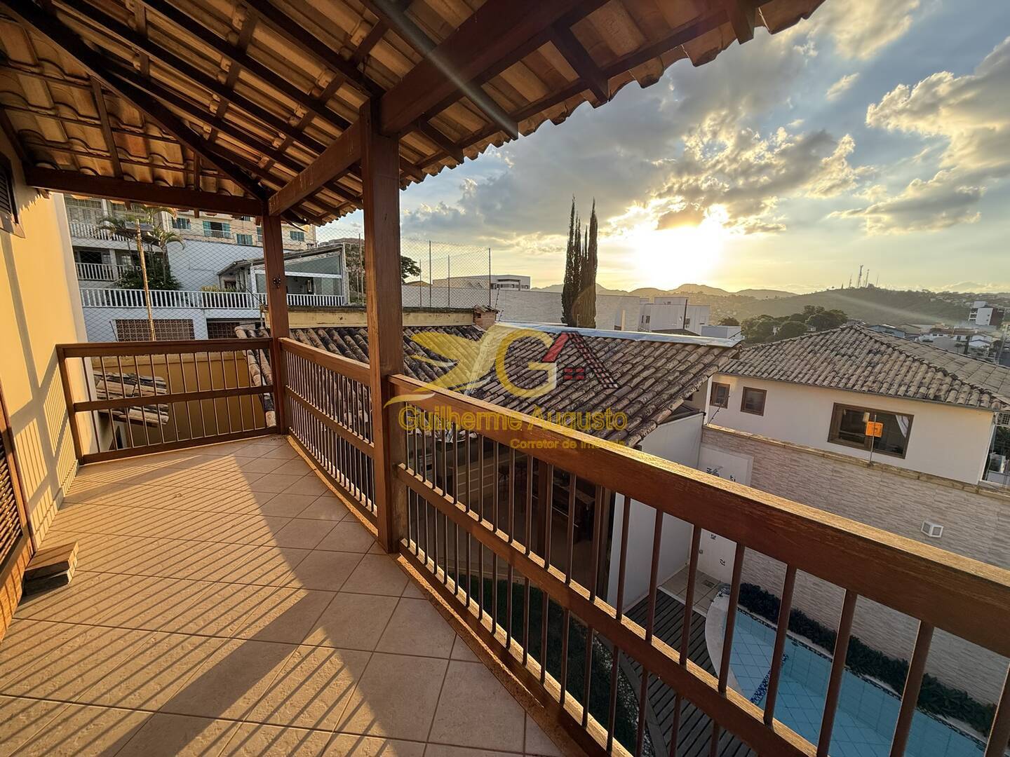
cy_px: 378
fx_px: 408
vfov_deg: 85.7
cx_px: 505
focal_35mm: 14
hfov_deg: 102.1
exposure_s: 1/405
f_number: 2.2
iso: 50
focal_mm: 2.22
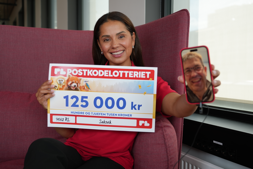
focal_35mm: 39
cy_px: 84
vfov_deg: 34.2
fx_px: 274
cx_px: 126
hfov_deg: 49.6
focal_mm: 39
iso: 250
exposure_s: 1/160
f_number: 4
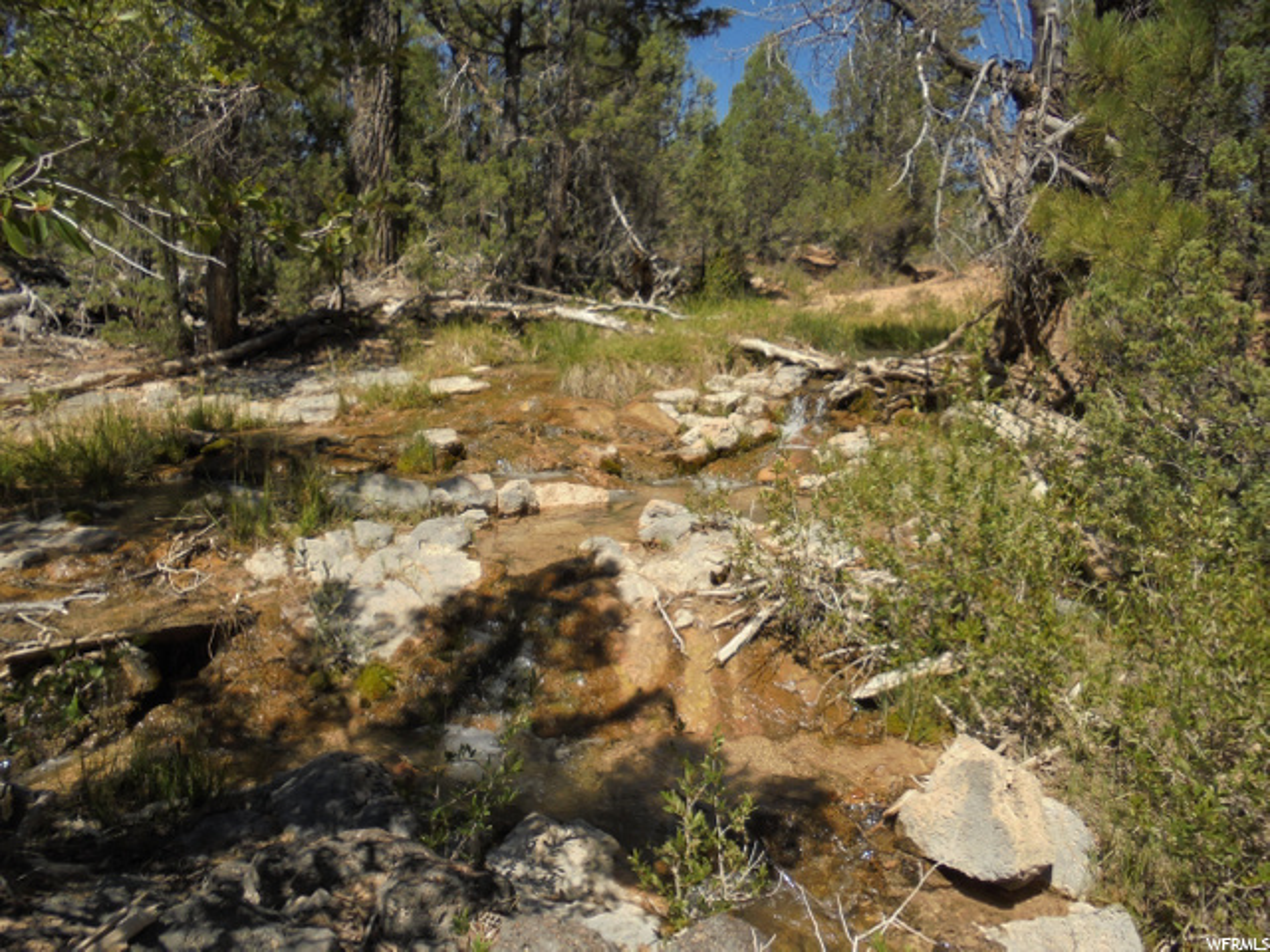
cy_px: 476
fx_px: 954
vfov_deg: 53.1
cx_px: 635
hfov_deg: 67.3
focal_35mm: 26
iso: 100
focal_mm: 4.6
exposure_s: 1/800
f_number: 3.5
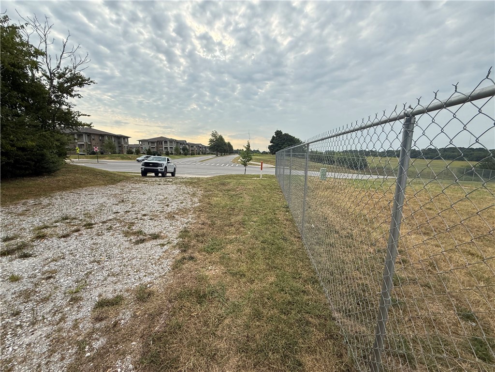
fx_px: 200
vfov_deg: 85.7
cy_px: 186
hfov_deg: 102.1
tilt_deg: -6.4
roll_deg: +1.2
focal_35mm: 14
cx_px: 248
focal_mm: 2.22
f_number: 2.2
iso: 50
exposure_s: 1/820
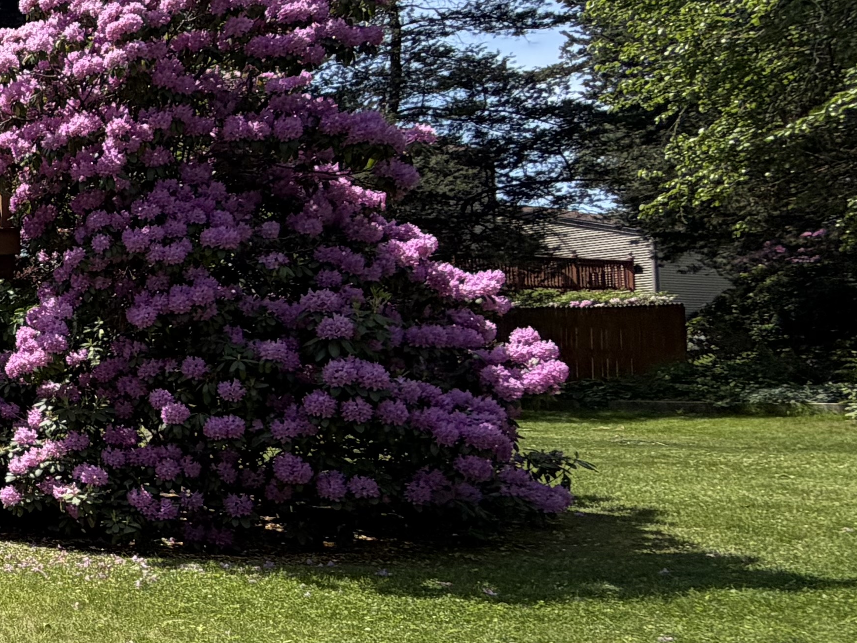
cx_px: -537
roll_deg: +0.6
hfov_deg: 25.5
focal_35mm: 46
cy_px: 362
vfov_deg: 31.5
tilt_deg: +2.3
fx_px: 1139
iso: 25
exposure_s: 1/770
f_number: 2.2
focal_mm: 2.22
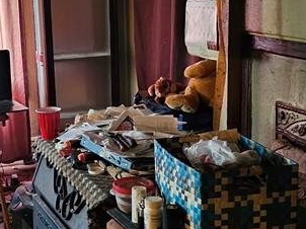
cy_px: 142
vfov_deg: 18.8
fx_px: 689
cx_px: 88
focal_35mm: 78
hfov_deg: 24.8
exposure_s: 1/24
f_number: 1.7
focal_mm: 6.3
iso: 1000
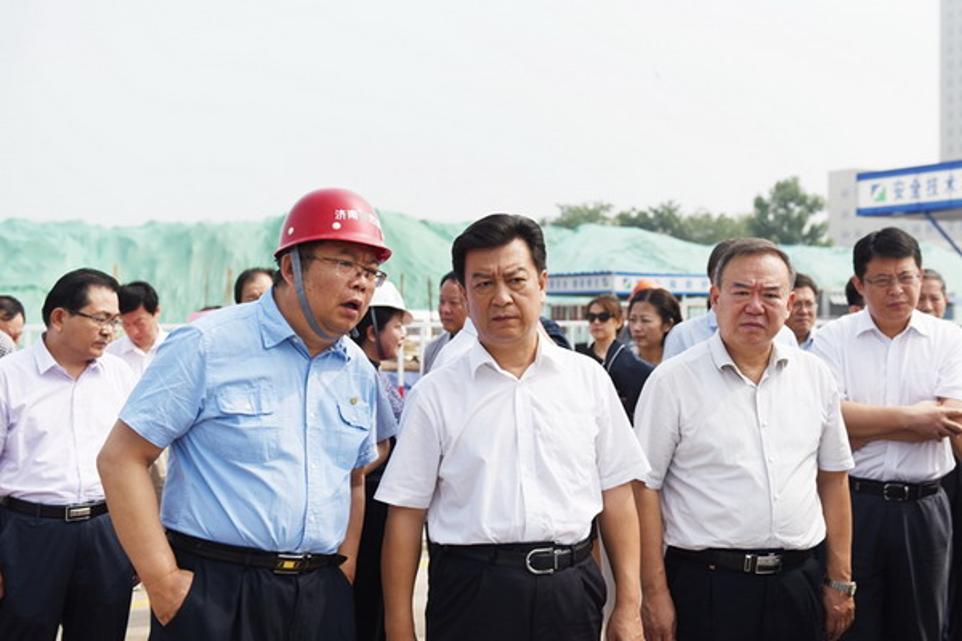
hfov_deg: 44.5
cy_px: 320
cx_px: 481
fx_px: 1176
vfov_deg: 30.5
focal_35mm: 44
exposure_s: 1/2000
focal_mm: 44
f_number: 3.5
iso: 100
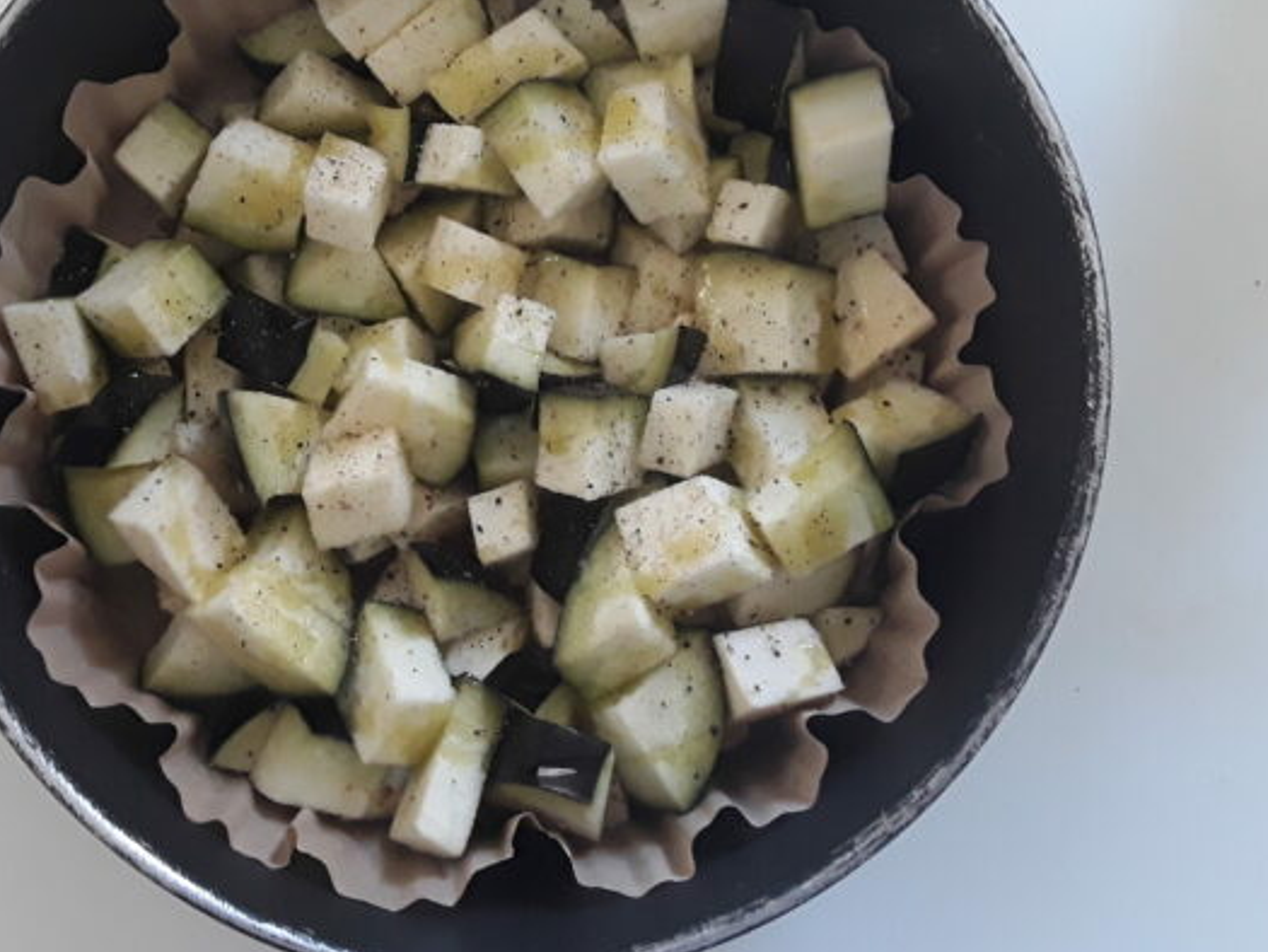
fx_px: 1319
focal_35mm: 36
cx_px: 476
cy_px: 373
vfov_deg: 39.5
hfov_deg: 50.8
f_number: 1.9
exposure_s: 1/33
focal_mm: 2.91
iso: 160
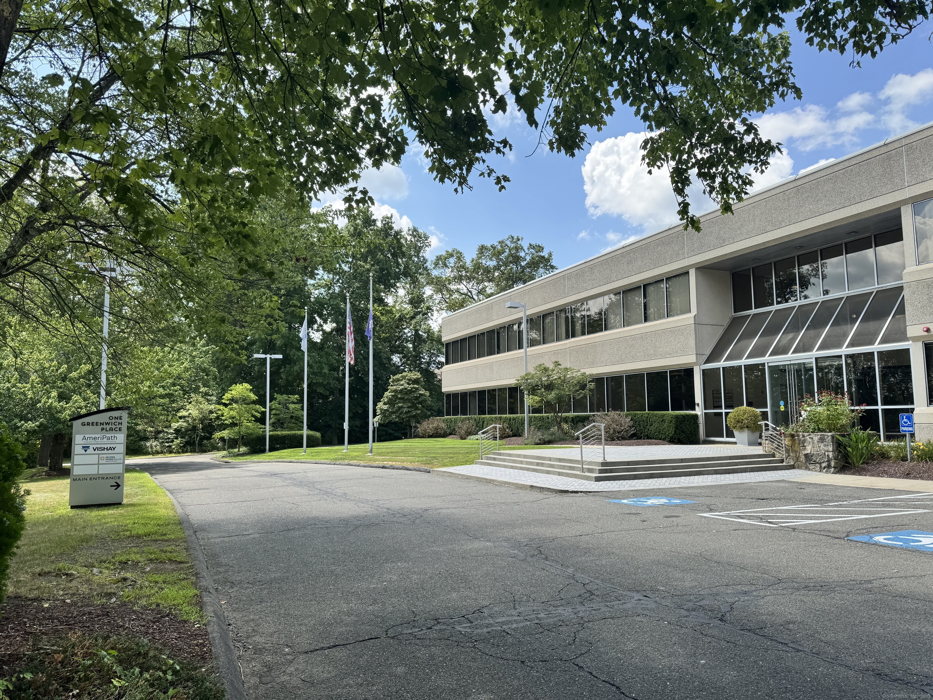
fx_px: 647
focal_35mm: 24
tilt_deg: +6.1
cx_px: 466
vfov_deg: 56.8
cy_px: 350
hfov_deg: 71.6
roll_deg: +0.7
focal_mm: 6.76
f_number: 1.78
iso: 80
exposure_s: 1/1923
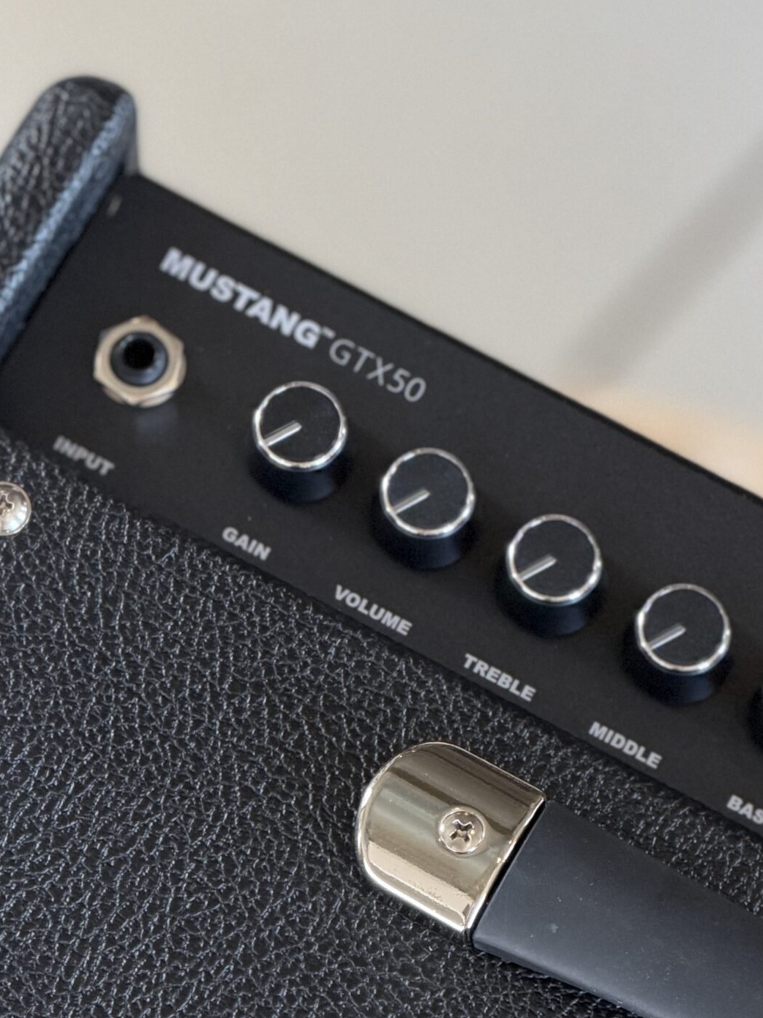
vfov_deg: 10.7
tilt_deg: -74.7
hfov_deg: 8.1
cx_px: 525
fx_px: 5408
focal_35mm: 184
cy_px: 788
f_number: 2.8
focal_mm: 16.89
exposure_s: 1/106
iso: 400
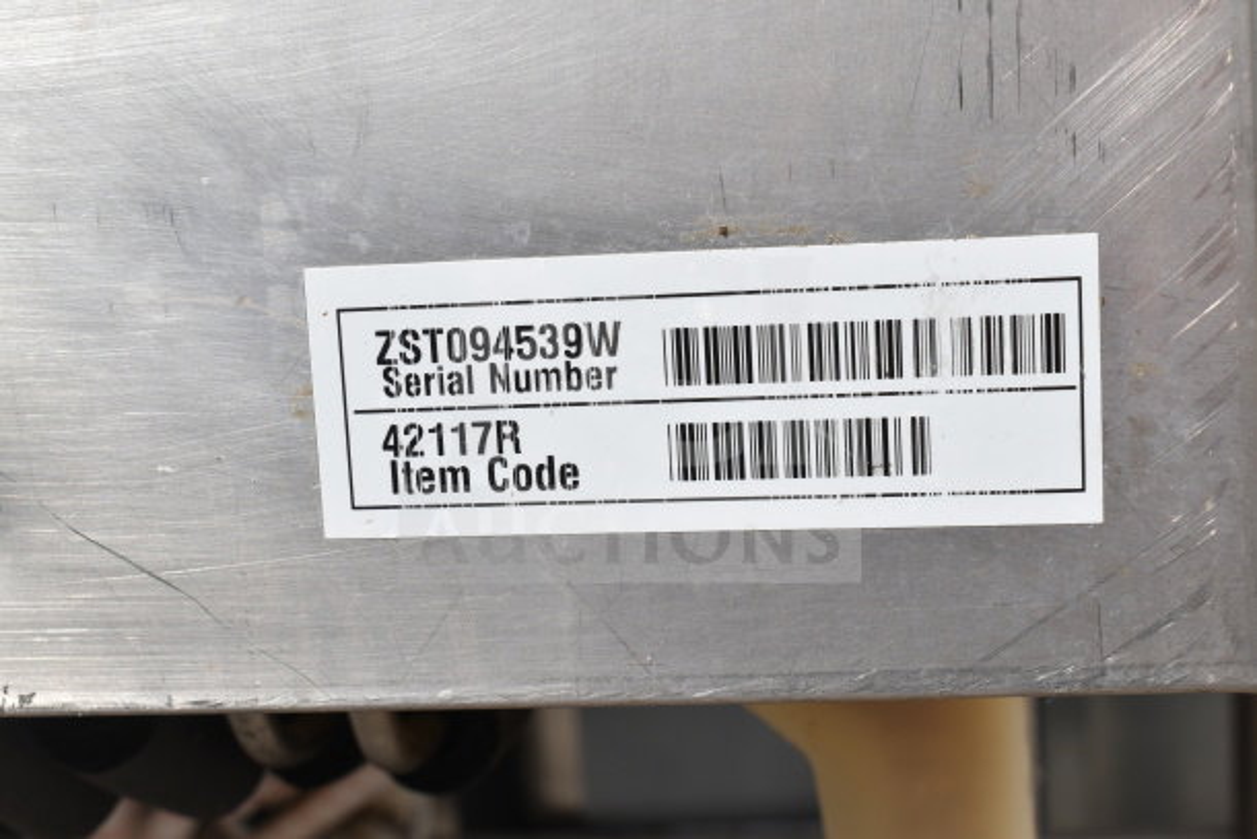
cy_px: 420
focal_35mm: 51
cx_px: 628
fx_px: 1781
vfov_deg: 26.5
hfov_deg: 38.9
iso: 200
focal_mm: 34
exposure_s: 1/320
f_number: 9
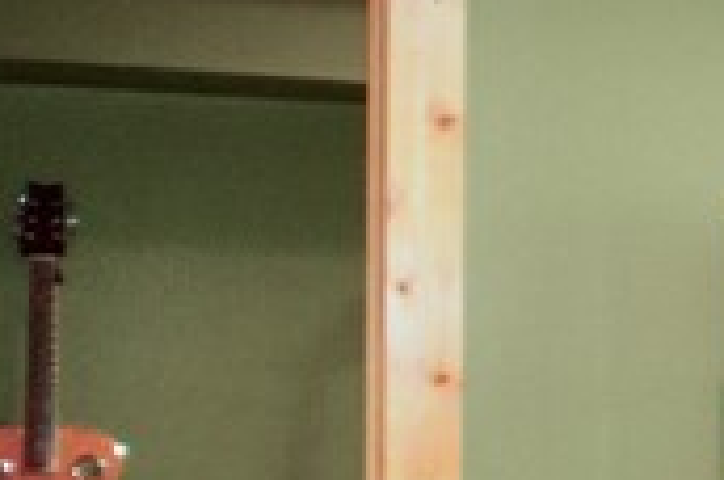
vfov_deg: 13.0
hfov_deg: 12.4
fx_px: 2091
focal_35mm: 104
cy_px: 396
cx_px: 1980
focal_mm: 11
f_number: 3.5
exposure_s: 1/60
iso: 500
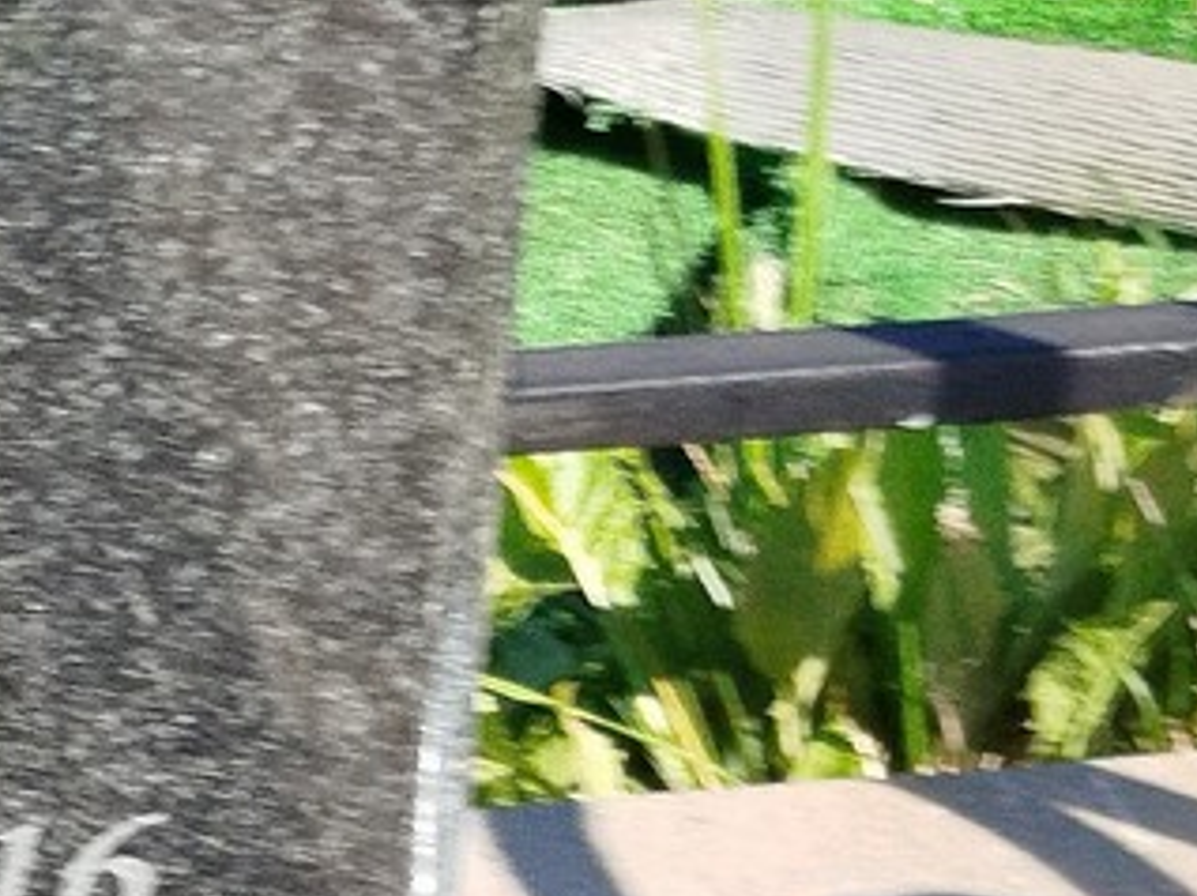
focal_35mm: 78
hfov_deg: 23.3
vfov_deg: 18.7
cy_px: 719
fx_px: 2695
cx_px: -173
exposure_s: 1/274
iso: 50
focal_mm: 5.31
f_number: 1.7
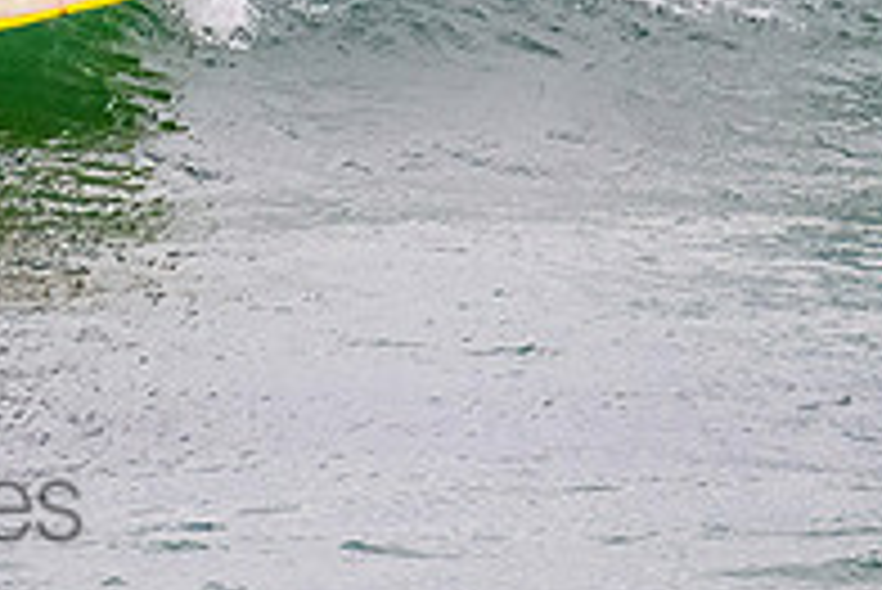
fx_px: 68845
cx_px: -80
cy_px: -229
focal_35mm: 2808
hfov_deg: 0.7
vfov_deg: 0.5
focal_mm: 800
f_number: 11
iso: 1250
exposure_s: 1/2000
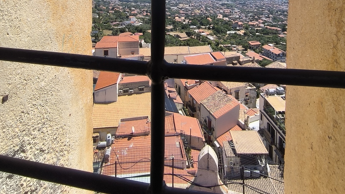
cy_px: -15
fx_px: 220
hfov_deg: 76.3
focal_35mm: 24
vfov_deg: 39.8
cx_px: 175
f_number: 2.2
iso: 50
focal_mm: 1.65
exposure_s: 1/2141
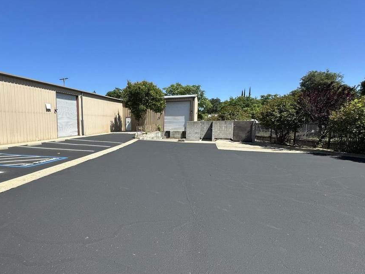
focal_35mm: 21
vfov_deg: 63.4
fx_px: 221
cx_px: 119
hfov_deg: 76.2
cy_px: 149
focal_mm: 2.22
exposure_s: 1/1887
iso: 50
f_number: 2.2
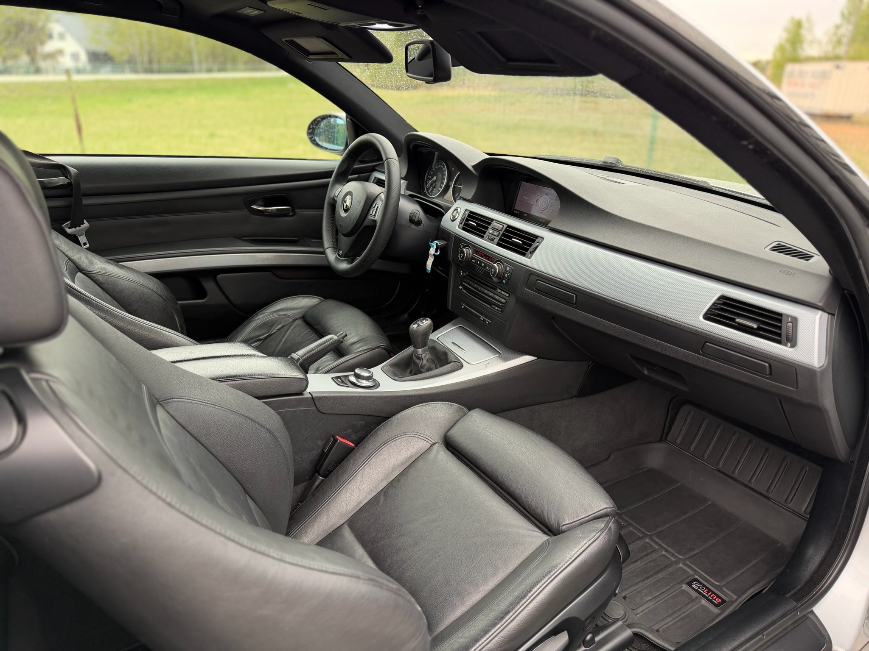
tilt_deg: -22.7
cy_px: 326
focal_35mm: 24
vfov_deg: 56.8
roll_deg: -0.5
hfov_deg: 71.6
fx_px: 602
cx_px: 434
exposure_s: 1/121
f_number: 1.78
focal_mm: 6.76
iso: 160
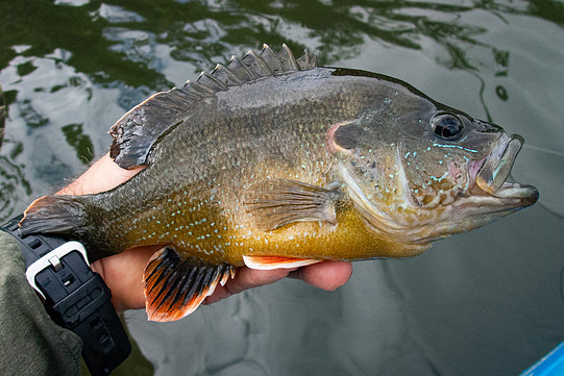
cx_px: 267
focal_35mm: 36
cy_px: 197
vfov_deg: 36.9
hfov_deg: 53.1
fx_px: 564
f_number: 8
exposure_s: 1/200
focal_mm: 4.5
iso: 200
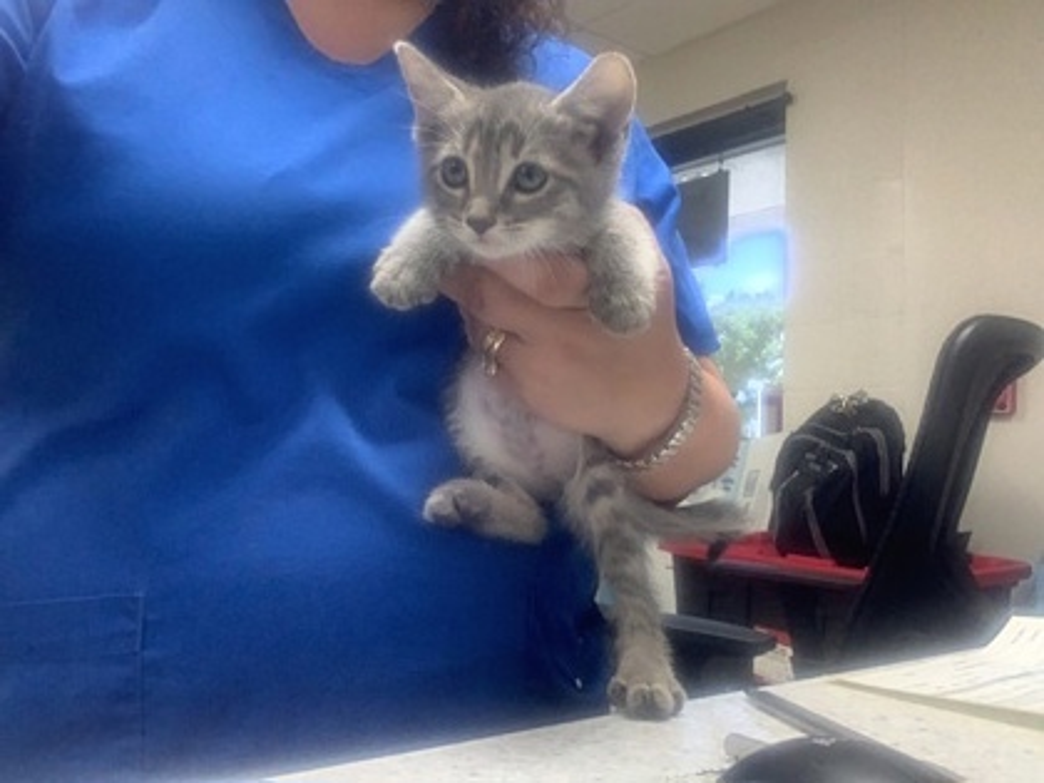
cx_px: 522
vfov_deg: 45.4
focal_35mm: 31
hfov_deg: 58.4
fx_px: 935
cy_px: 392
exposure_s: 1/60
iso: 320
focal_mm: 2.15
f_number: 2.4
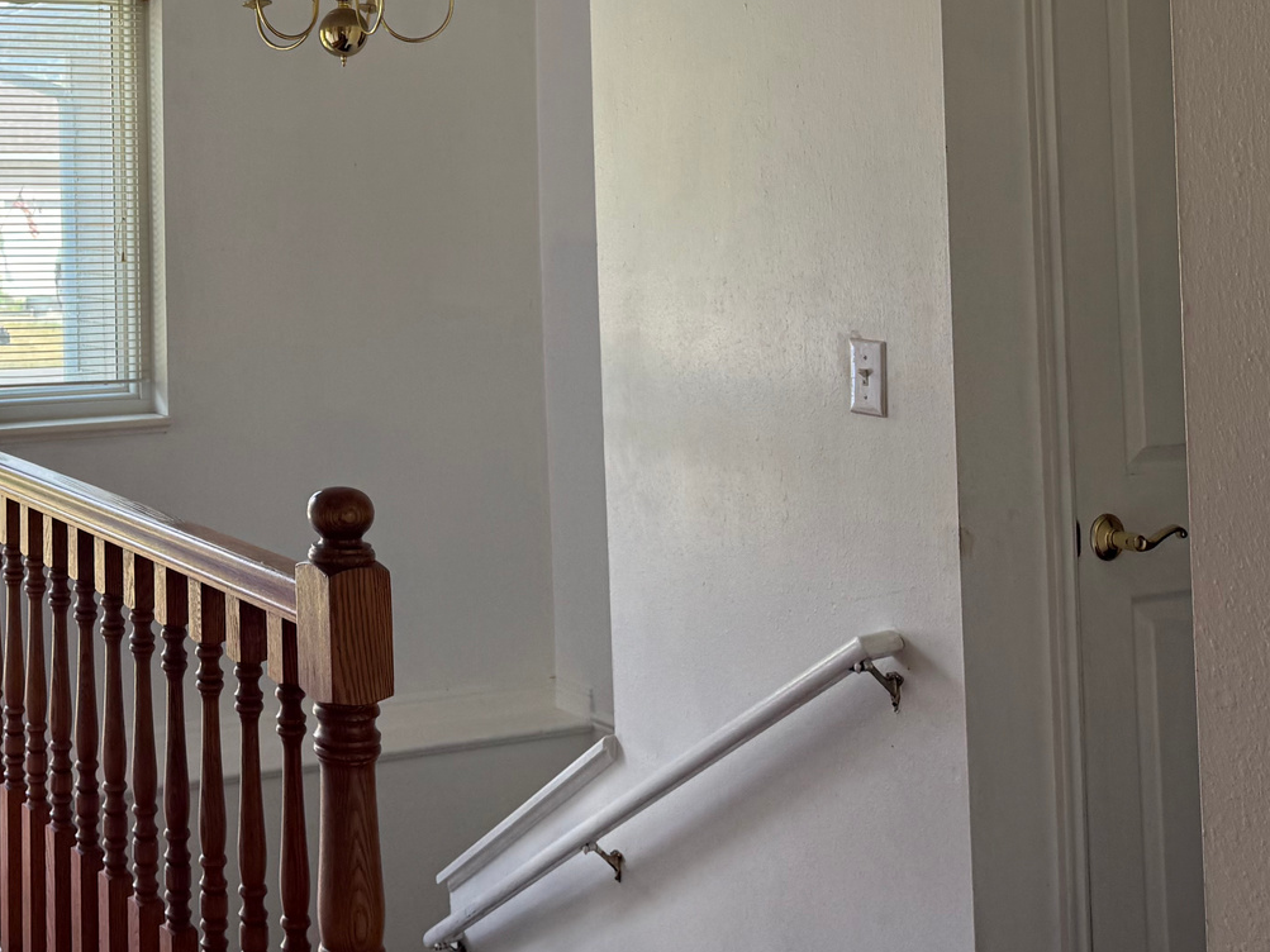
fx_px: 1798
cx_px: 94
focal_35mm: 49
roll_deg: +0.3
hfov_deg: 36.2
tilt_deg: +3.2
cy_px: 129
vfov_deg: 28.7
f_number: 1.78
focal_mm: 6.76
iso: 80
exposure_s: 1/195
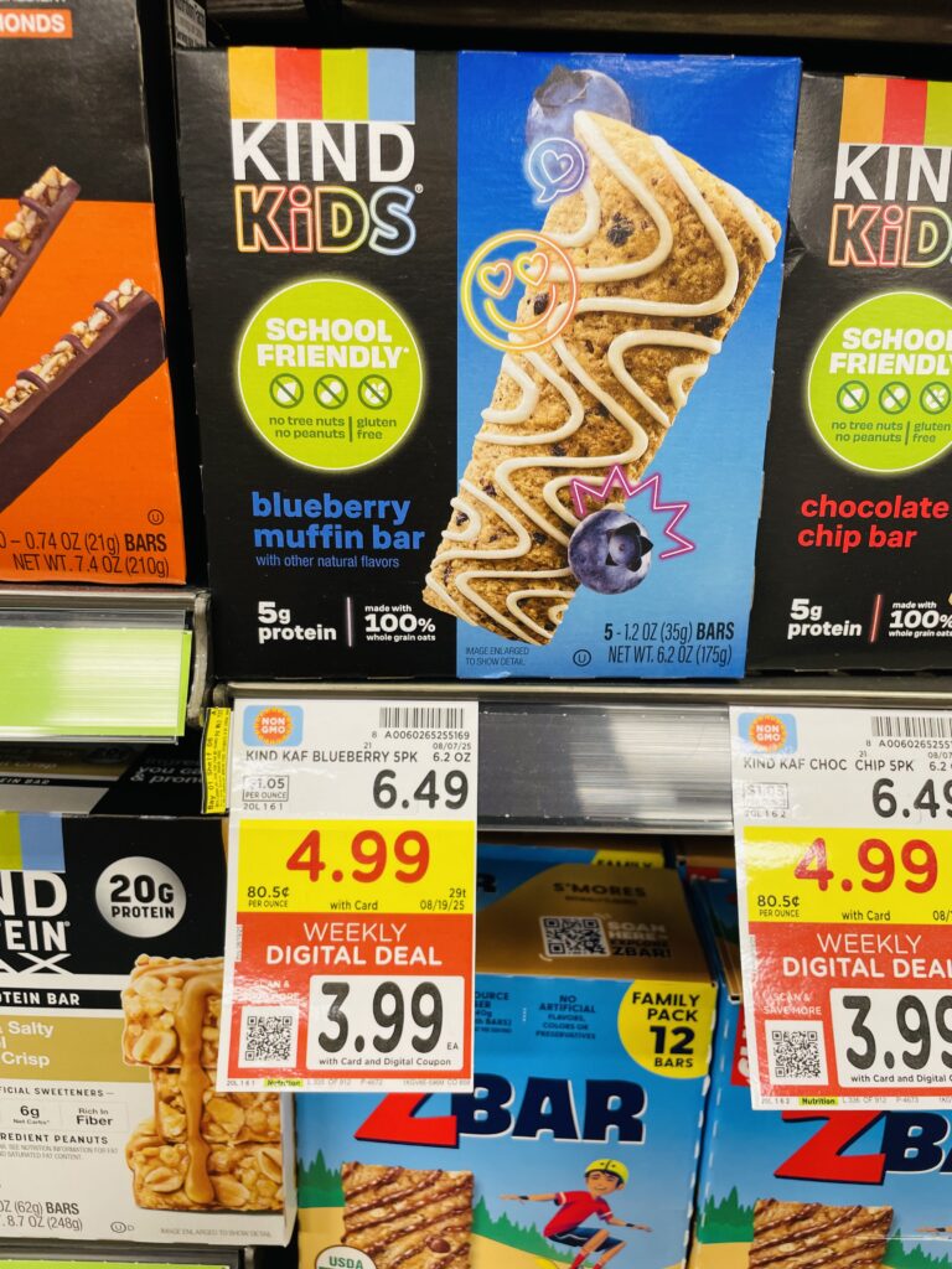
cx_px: 476
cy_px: 634
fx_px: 953
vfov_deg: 67.3
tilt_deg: -18.7
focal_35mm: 26
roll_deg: -1.1
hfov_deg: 53.1
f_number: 1.6
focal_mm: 4.2
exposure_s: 1/61
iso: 64
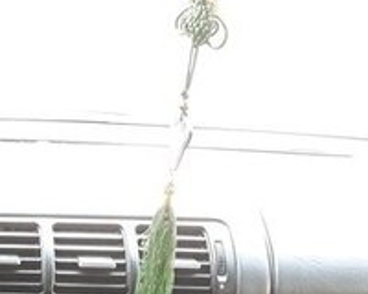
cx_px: -173
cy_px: 431
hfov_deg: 19.4
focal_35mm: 87
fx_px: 948
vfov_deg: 16.3
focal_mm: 3.71
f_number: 1.7
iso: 250
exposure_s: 1/50
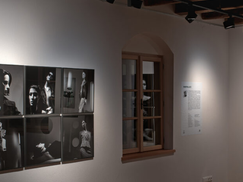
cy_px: 97
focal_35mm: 73
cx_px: 150
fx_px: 513
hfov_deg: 26.6
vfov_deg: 20.2
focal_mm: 55
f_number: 7.1
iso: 800
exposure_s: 1/50
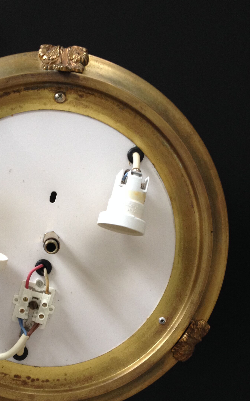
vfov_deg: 36.1
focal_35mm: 56
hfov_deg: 22.9
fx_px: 611
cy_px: 253
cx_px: 55
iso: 100
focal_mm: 4.28
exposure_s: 1/20
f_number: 2.4
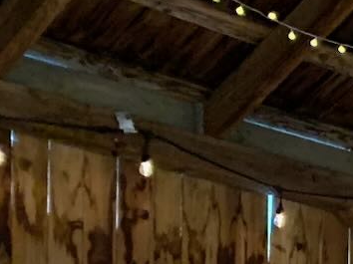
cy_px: 647
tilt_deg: +0.5
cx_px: 996
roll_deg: -1.9
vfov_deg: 9.0
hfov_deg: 10.4
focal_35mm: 147
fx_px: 1498
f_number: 1.8
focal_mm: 4.25
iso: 320
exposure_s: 1/40
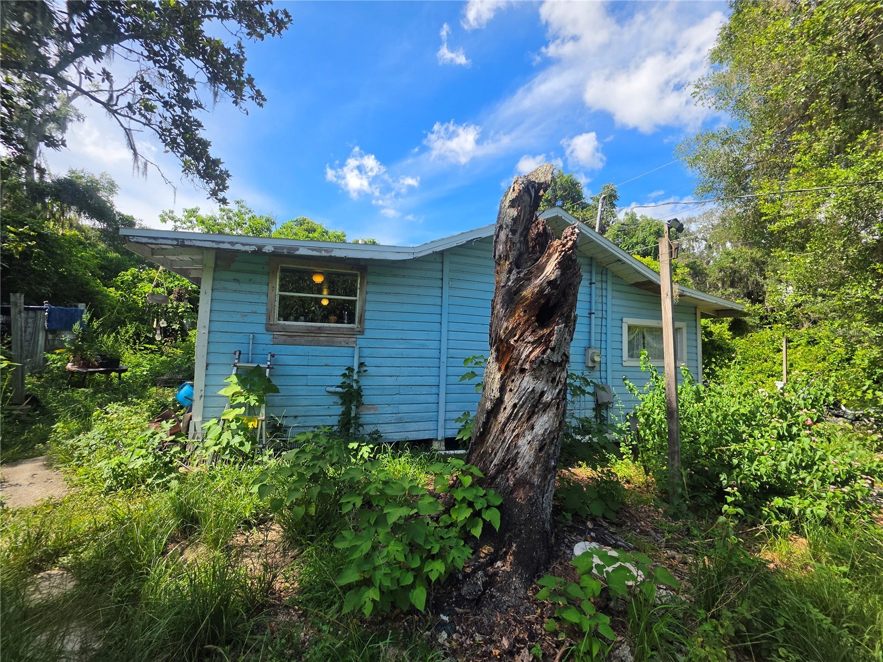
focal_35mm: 13
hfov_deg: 106.2
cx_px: 442
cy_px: 331
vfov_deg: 89.9
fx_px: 332
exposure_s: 1/1096
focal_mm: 2.2
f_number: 1.9
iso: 32
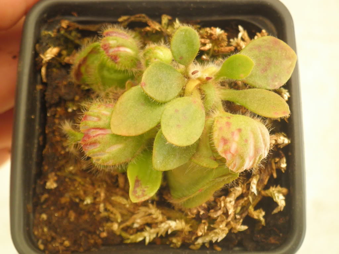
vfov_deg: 30.9
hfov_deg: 40.4
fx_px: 460
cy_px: 127
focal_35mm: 47
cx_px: 170
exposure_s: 1/250
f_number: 3.4
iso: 200
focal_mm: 8.3
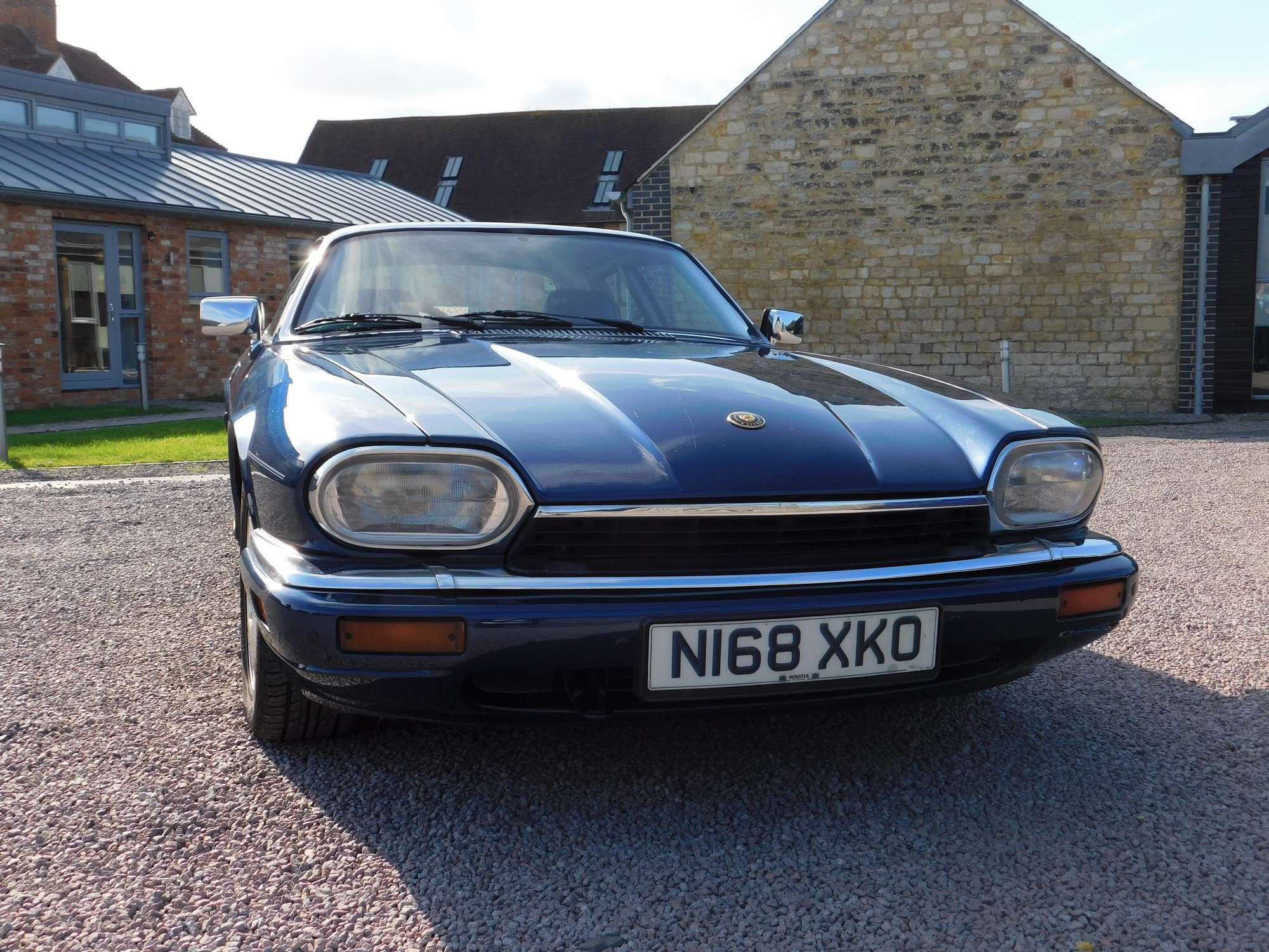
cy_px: 476
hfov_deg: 51.4
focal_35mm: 36
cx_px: 634
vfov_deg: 39.7
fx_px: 1320
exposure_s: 1/800
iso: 125
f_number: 3.5
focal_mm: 6.3
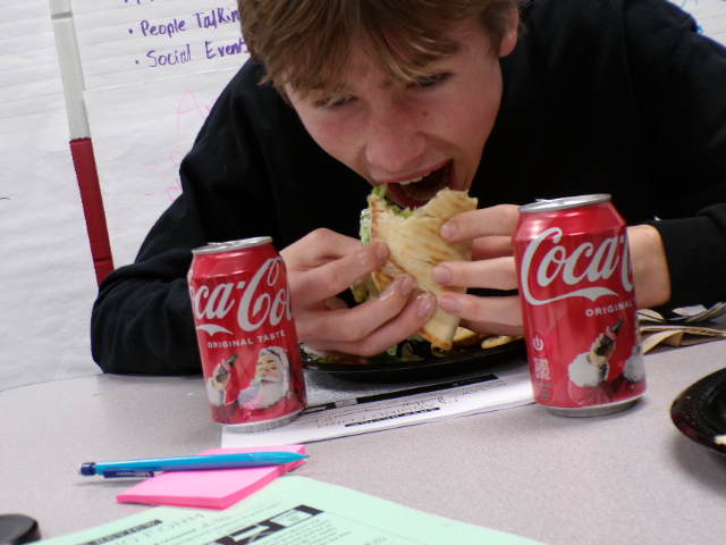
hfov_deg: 44.8
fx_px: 881
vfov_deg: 34.3
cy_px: 272
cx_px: 363
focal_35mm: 42
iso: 200
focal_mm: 7.6
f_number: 3.4
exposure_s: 1/28
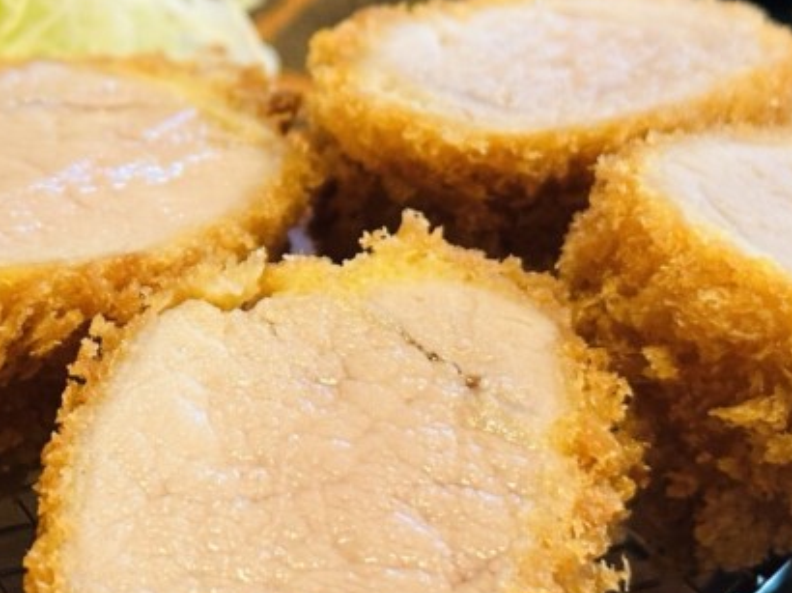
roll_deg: -1.5
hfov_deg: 16.4
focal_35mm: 120
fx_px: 2744
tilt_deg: -27.9
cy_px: 247
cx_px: 288
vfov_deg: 12.3
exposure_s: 1/60
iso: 200
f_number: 1.78
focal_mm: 6.86
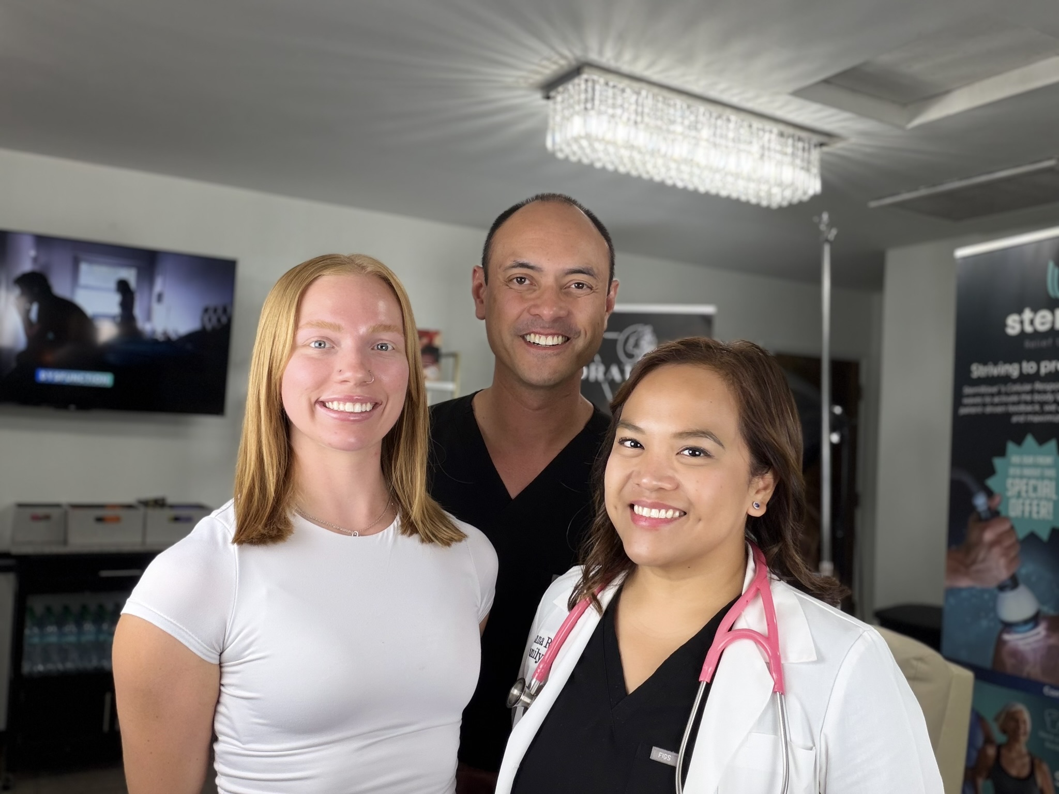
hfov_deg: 60.0
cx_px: 530
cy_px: 397
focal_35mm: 30
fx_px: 918
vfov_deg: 46.8
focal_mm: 2.71
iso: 50
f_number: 1.9
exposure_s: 1/60
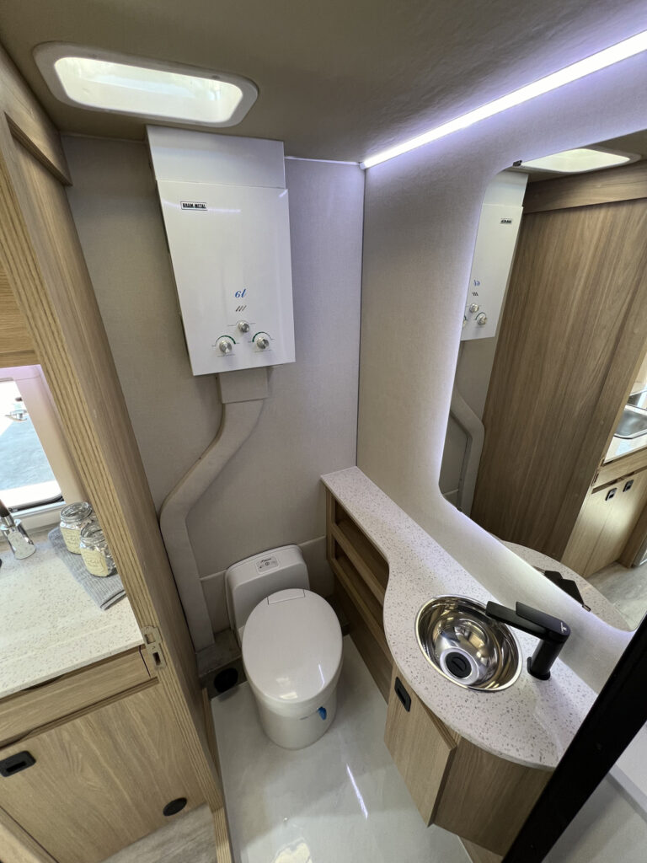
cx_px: 324
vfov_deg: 106.2
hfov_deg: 89.9
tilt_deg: -25.2
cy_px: 432
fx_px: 324
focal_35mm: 13
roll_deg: +1.6
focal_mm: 1.57
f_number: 1.8
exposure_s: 1/99
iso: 100
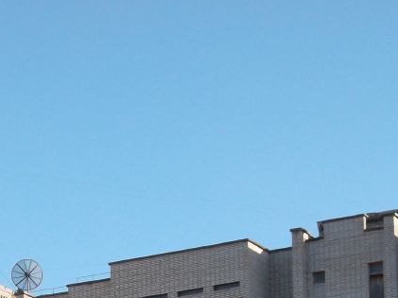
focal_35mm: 136
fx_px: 1562
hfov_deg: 14.4
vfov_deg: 10.5
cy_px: 458
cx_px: 54
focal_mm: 7.8
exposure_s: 1/320
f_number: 4.5
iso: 80
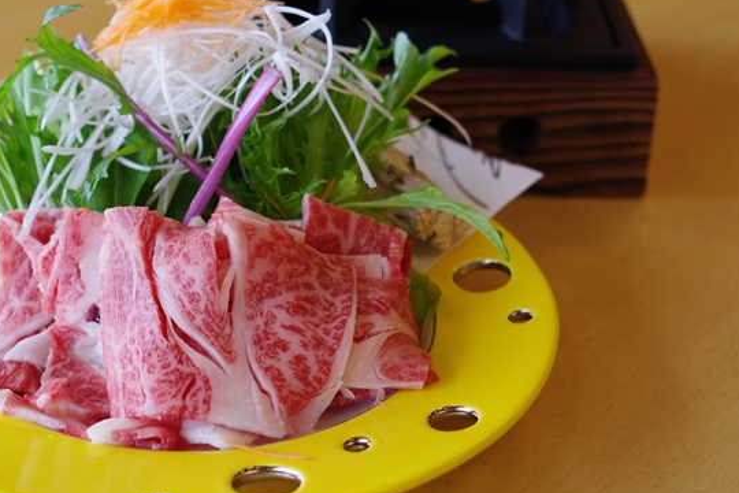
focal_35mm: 77
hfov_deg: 26.2
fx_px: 1581
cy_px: 195
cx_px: 256
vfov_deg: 17.7
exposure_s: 1/160
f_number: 3.5
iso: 200
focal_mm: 35
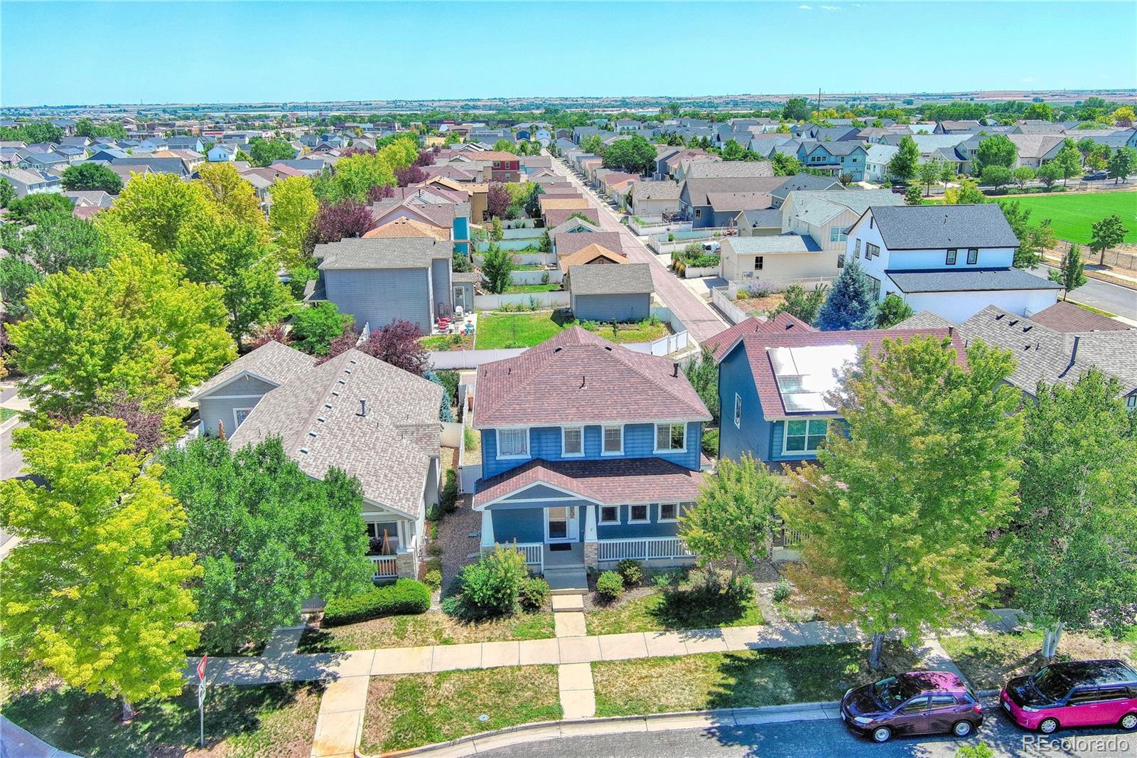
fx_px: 916
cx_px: 568
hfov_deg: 63.7
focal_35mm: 29
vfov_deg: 44.9
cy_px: 379
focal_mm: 10.6
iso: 101
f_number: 2.8
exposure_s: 1/1101
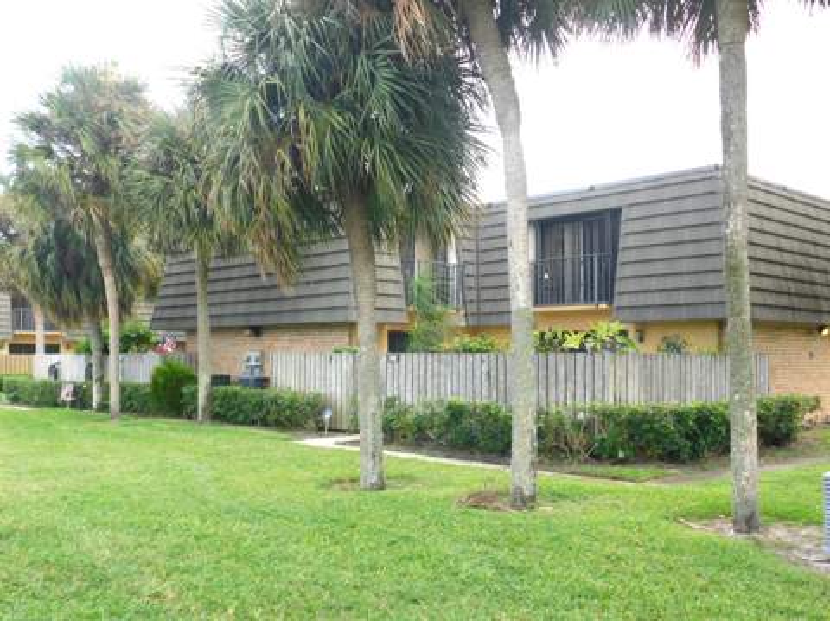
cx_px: 415
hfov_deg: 51.4
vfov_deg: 39.6
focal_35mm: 36
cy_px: 310
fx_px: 862
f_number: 3.5
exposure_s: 1/320
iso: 125
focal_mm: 6.3
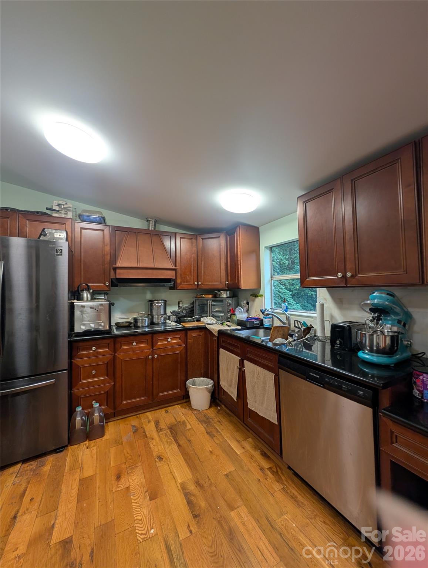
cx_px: 214
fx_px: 197
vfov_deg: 110.4
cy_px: 284
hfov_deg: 94.7
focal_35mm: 12
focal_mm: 2.02
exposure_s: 1/24
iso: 57
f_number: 1.7
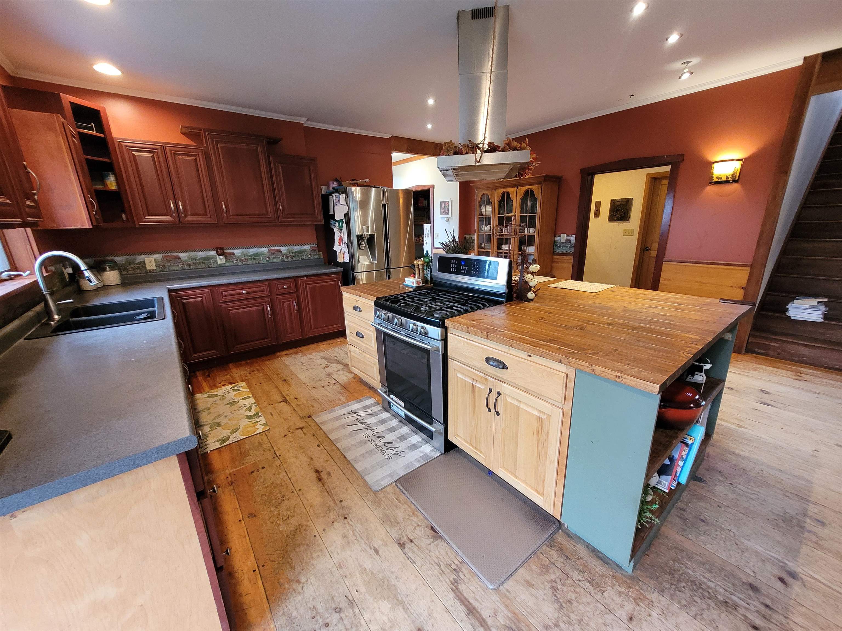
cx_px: 421
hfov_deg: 106.2
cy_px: 316
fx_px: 316
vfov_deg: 89.9
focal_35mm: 13
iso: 400
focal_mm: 1.74
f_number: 2.2
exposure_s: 1/40
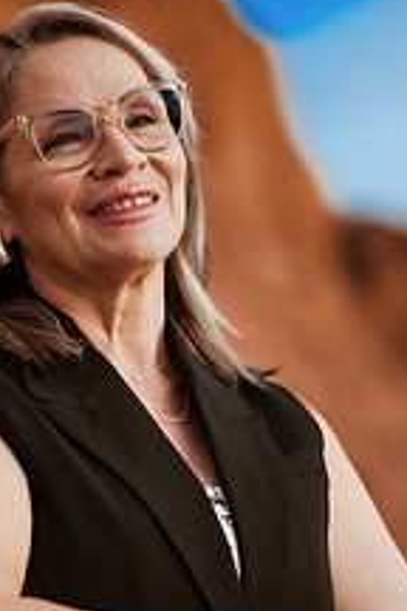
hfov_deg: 11.3
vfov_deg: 16.9
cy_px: 368
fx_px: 2052
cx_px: 187
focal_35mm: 121
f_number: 1.4
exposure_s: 1/3200
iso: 100
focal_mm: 58
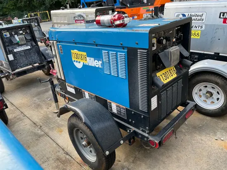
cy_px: 85
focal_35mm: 26
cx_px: 114
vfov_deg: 53.1
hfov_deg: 67.3
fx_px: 171
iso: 40
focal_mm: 5.1
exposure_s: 1/179
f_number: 1.6
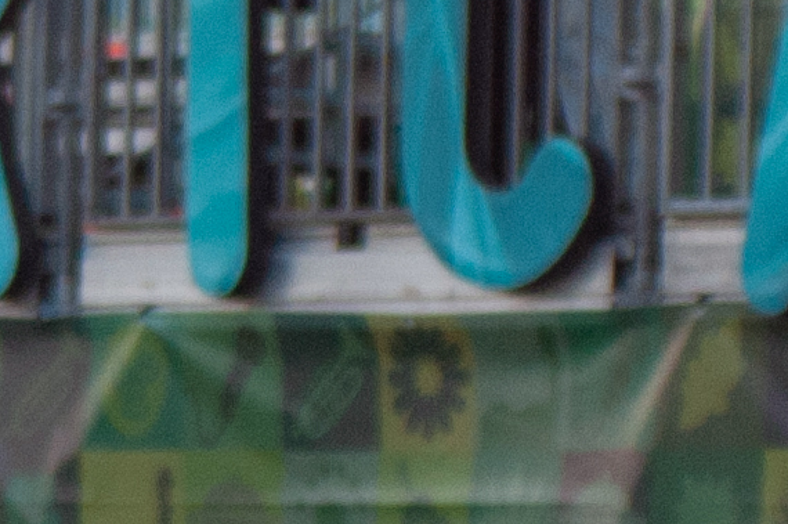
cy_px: -32
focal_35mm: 633
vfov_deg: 2.2
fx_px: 13843
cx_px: -498
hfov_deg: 3.2
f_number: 5.6
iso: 800
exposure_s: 1/80
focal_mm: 80
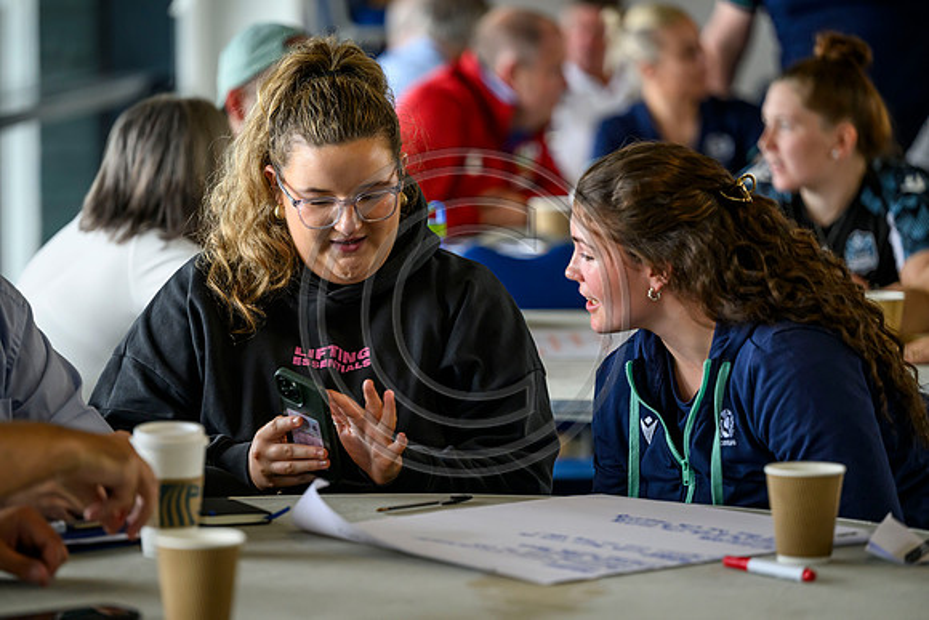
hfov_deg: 12.4
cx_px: 464
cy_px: 310
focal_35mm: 165
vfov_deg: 8.3
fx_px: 4259
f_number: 3.2
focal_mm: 165
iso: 2000
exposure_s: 1/640
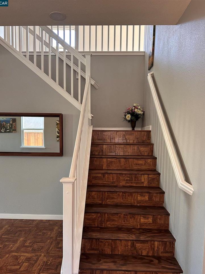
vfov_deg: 65.1
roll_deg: -1.4
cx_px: 97
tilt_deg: -4.3
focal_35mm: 27
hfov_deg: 51.3
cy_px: 154
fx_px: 213
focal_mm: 6.86
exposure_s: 1/60
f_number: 1.78
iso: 320
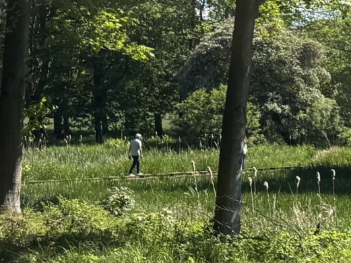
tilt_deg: +4.2
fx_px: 1197
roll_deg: +0.8
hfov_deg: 13.4
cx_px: 779
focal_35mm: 118
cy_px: 25
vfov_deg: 12.5
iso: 80
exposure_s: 1/2611
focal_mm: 6.76
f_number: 1.78
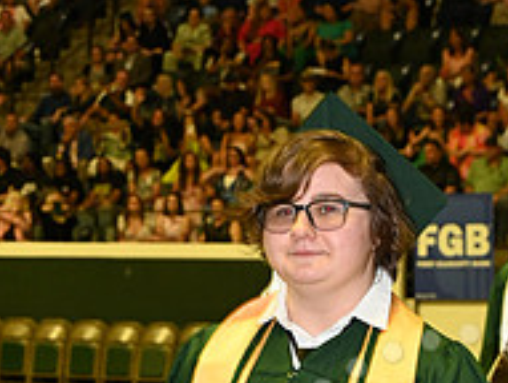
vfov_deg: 10.6
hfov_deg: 14.5
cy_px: 641
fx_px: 1970
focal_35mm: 134
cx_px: 503
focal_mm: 46
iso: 1600
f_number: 5.6
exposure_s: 1/60
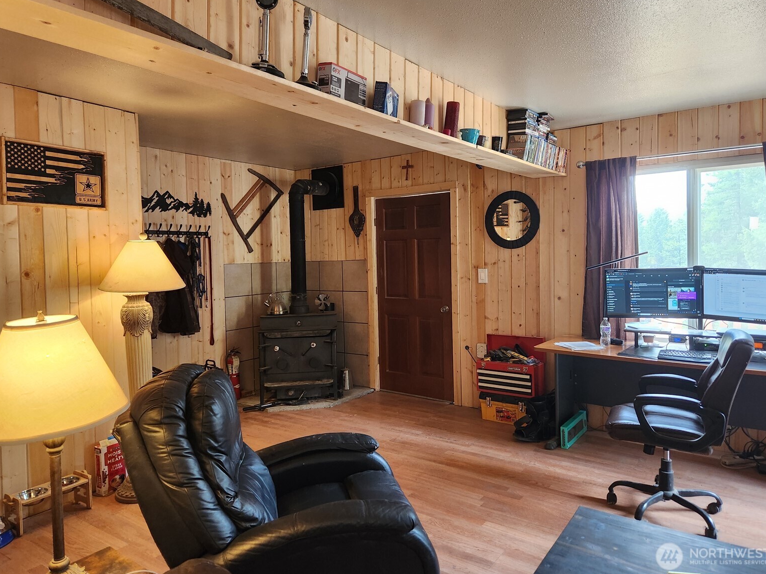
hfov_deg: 71.6
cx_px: 386
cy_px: 277
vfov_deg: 56.8
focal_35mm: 24
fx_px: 531
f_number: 1.8
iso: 320
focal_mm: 5.4
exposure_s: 1/120
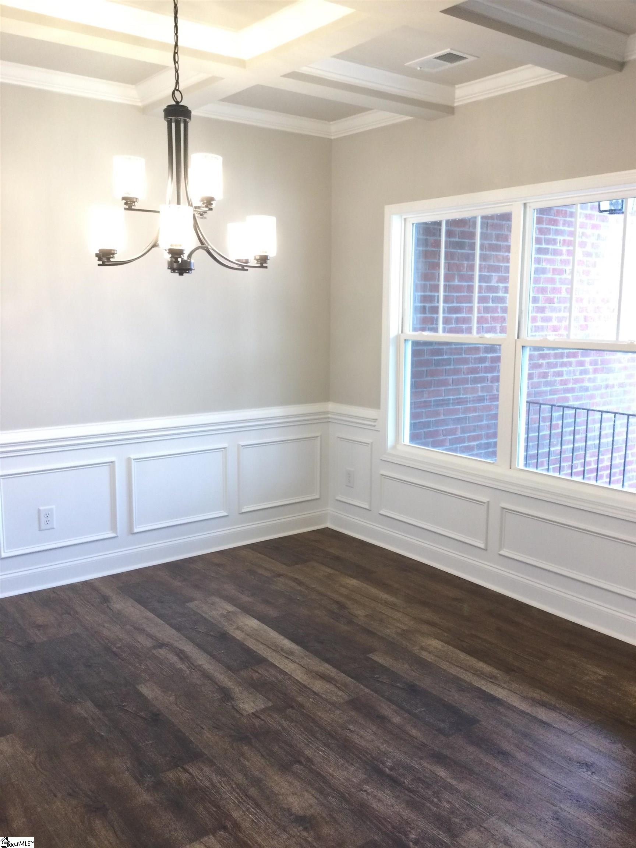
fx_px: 759
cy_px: 424
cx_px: 318
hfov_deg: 45.4
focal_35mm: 31
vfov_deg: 58.4
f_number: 2.4
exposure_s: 1/30
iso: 80
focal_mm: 3.3
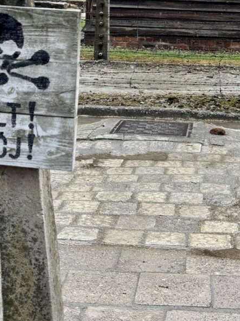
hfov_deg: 20.5
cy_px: 22
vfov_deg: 26.4
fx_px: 657
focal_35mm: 71
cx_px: 186
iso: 50
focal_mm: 5.96
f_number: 1.6
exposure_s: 1/245
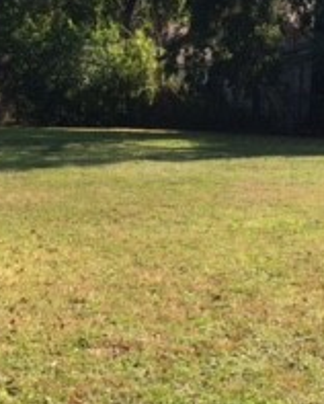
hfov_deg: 16.7
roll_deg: +0.1
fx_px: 1101
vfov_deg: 20.8
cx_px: 166
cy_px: 219
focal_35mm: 92
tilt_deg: -9.8
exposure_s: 1/1080
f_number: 2.2
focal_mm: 4.15
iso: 32
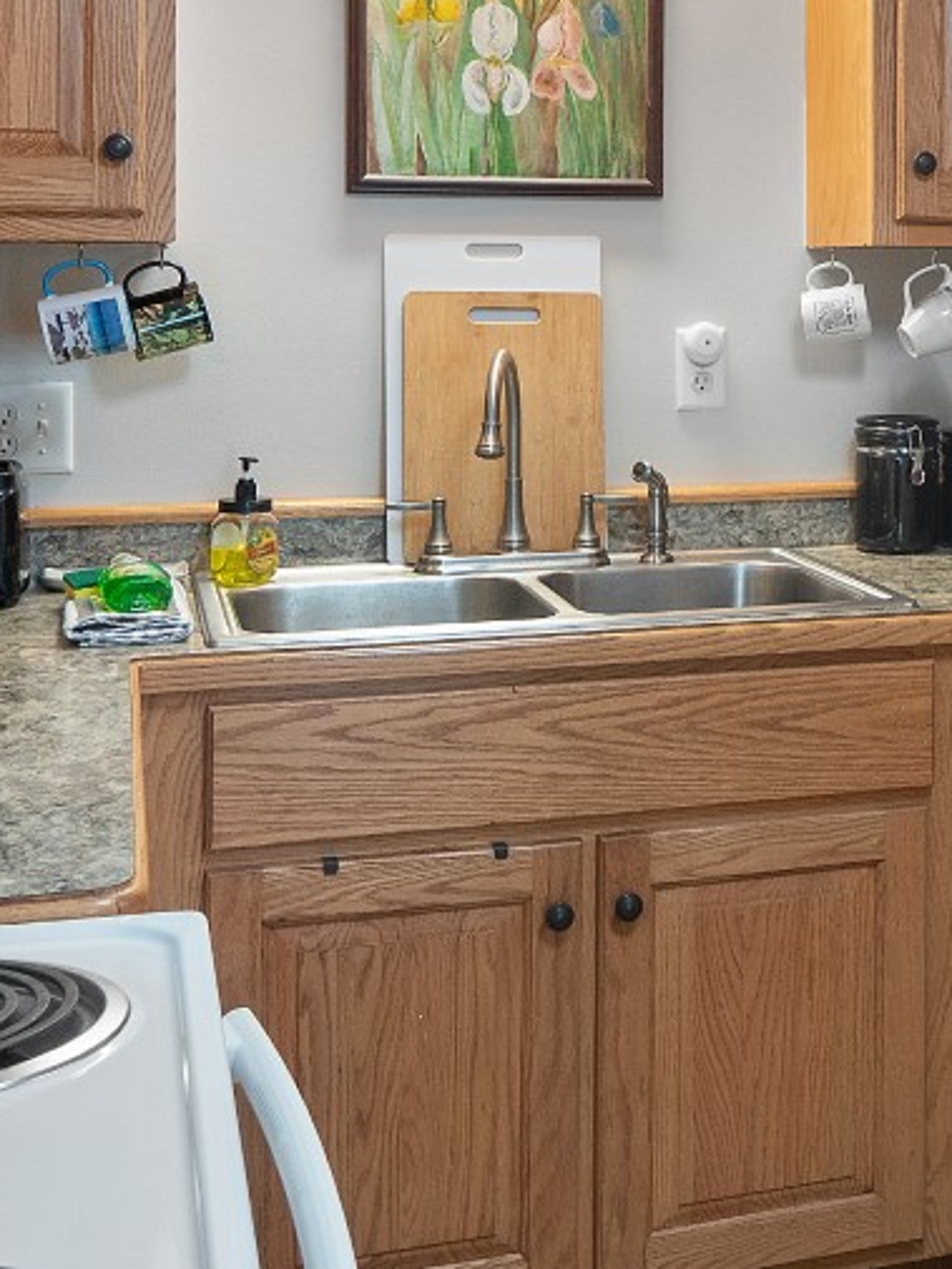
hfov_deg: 24.5
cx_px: 947
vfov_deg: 33.0
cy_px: 291
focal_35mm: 57
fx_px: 2089
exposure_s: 1/4
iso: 400
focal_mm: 10
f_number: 5.6
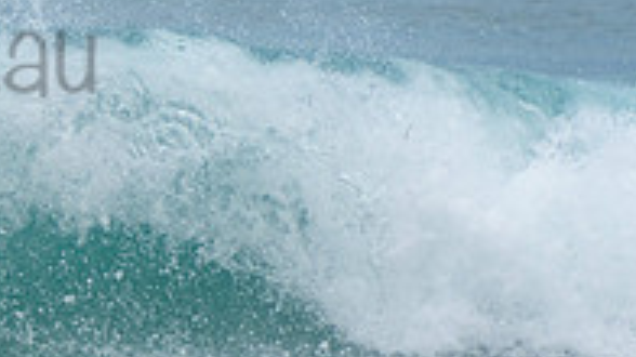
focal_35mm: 1864
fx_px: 31418
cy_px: 18
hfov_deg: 1.2
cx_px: -247
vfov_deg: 0.7
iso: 250
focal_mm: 400
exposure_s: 1/1250
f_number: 5.6
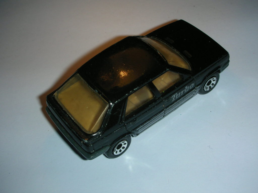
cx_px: 129
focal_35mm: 61
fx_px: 455
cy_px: 96
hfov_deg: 31.7
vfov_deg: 24.0
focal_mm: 10.1
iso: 50
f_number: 11.3
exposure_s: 1/120
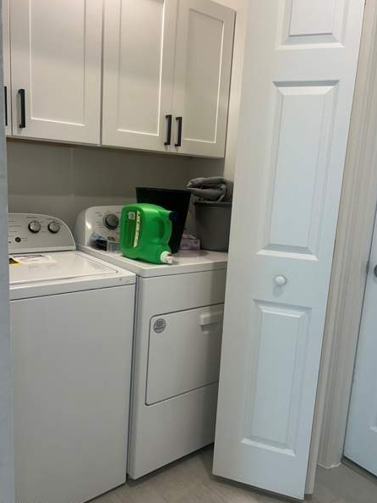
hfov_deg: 49.8
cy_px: 252
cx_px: 183
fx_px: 406
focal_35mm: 28
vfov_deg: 63.4
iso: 80
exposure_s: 1/120
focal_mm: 5.7
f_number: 1.5
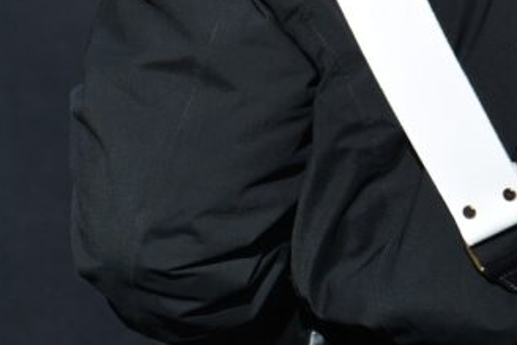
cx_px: -276
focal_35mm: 384
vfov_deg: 3.6
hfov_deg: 5.3
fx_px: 5517
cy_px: -221
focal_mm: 70
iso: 100
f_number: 8
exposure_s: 1/250
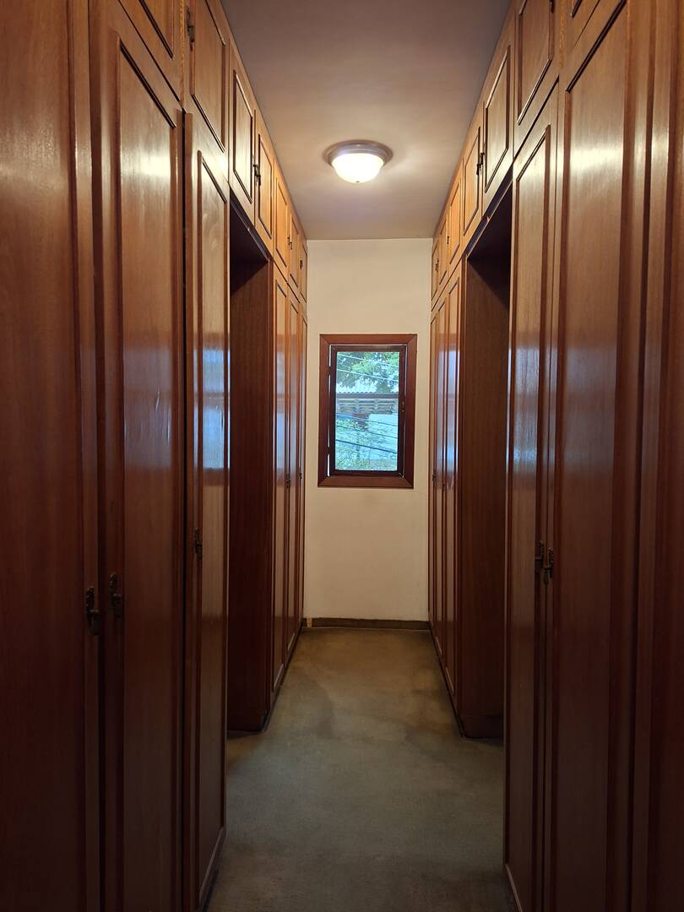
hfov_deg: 58.9
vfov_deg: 73.9
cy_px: 456
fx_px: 606
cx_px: 342
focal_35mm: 23
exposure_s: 1/30
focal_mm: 5.54
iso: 320
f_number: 1.8
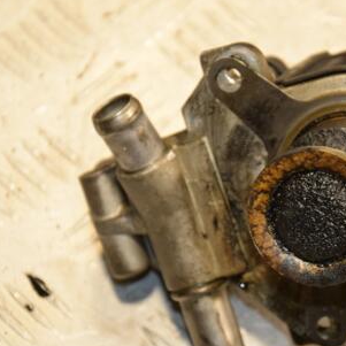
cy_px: 218
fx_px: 2158
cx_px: 300
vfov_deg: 9.2
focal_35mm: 191
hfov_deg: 9.1
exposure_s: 1/160
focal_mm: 75
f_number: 5.3
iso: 800
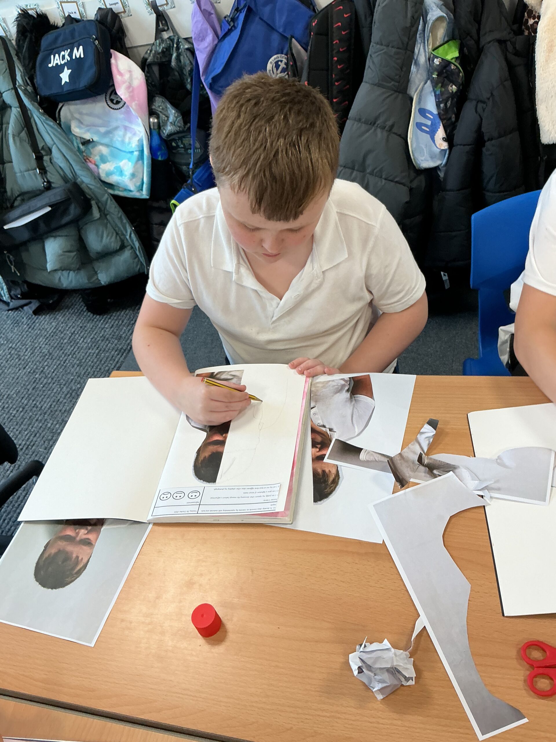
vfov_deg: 61.7
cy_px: 371
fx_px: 621
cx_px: 278
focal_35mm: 29
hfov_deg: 48.2
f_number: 1.8
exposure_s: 1/60
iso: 50
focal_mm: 3
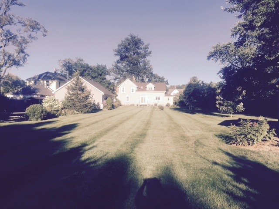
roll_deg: -0.9
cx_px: 140
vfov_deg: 48.2
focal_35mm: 29
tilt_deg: -1.0
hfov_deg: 61.7
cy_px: 104
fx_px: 234
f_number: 2.2
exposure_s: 1/1582
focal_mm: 4.15
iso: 32
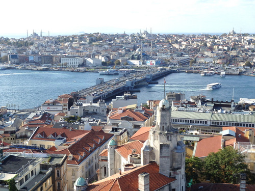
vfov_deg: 29.7
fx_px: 361
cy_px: 96
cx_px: 128
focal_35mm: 49
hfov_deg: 38.9
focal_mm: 8.8
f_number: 4.9
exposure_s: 1/500
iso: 125
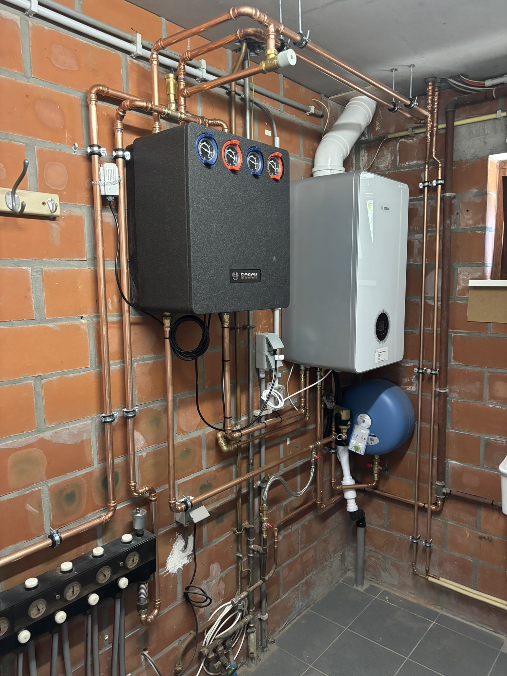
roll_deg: -0.9
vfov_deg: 67.3
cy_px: 338
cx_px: 254
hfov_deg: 53.1
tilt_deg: -7.4
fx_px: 508
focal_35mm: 26
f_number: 1.6
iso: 500
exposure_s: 1/46
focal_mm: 5.96
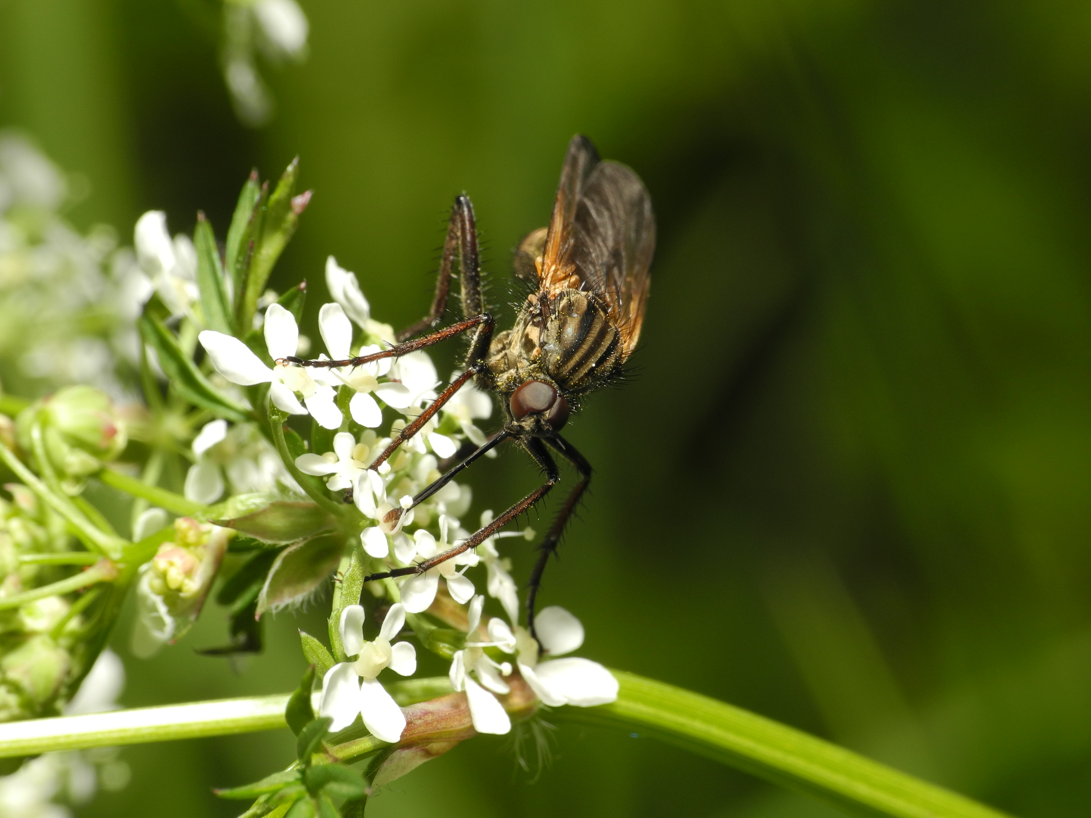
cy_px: 409
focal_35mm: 135
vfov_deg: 11.0
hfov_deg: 14.6
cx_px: 546
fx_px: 4255
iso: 100
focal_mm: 28.9
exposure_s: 1/400
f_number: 8
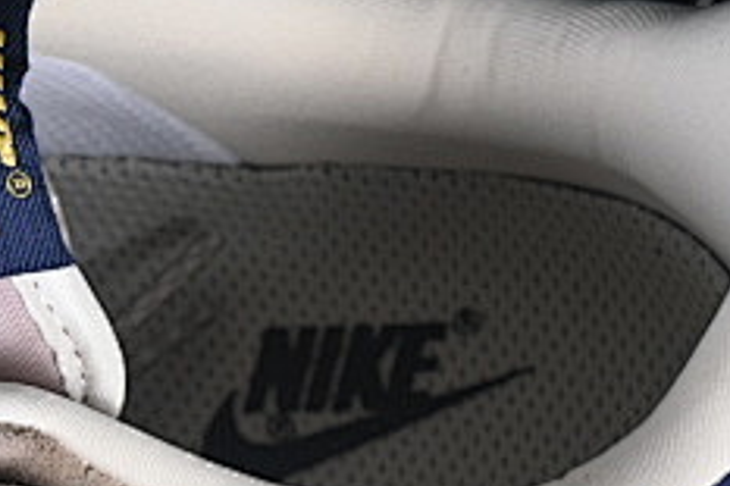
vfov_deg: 3.9
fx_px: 7051
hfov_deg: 5.9
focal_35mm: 348
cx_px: -276
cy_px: 809
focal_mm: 50
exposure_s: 1/60
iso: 160
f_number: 6.3
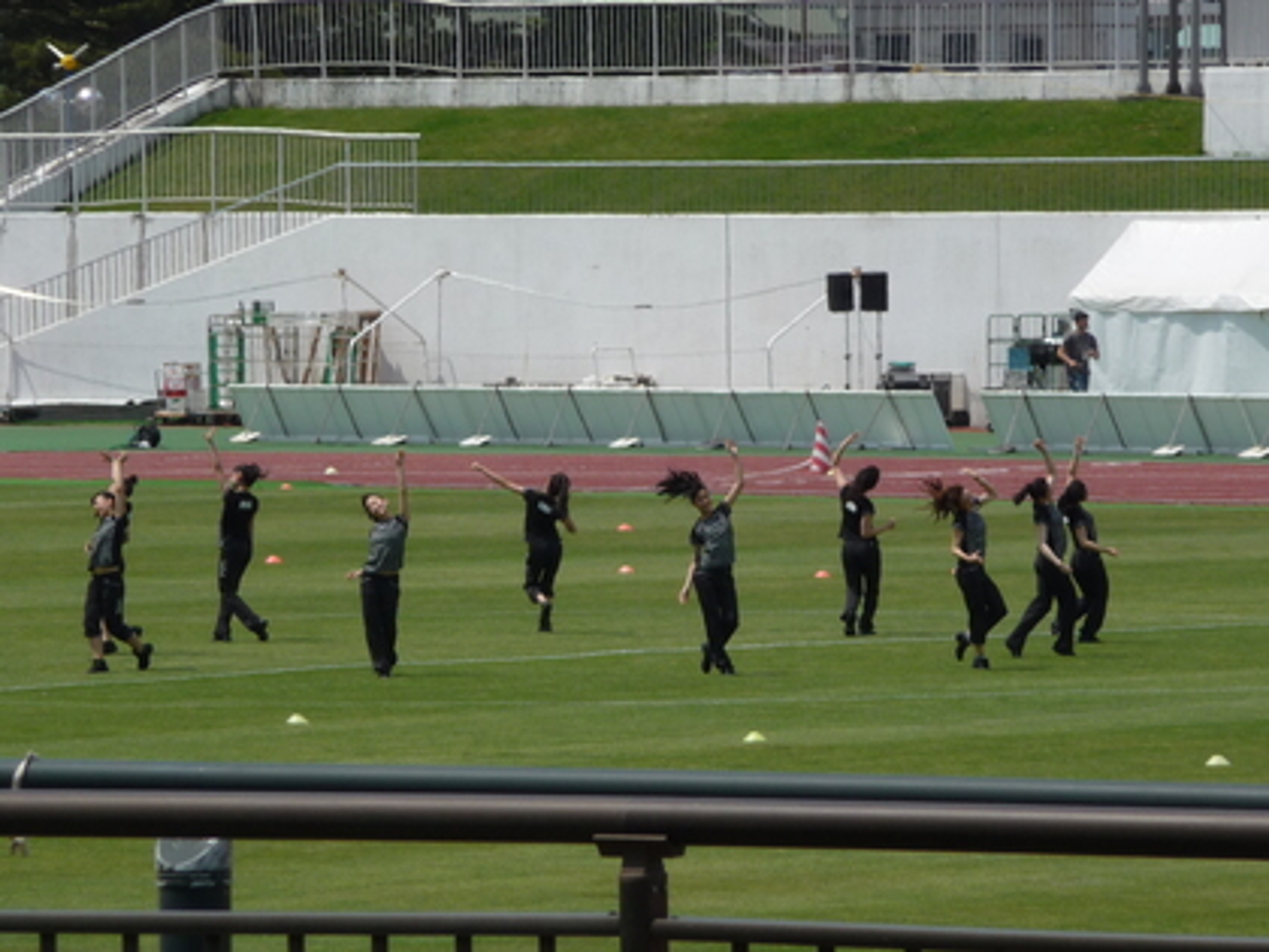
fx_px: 13894
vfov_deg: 3.9
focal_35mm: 379
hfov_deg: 5.2
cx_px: 634
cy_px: 476
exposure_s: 1/1000
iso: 100
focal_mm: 47
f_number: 4.9
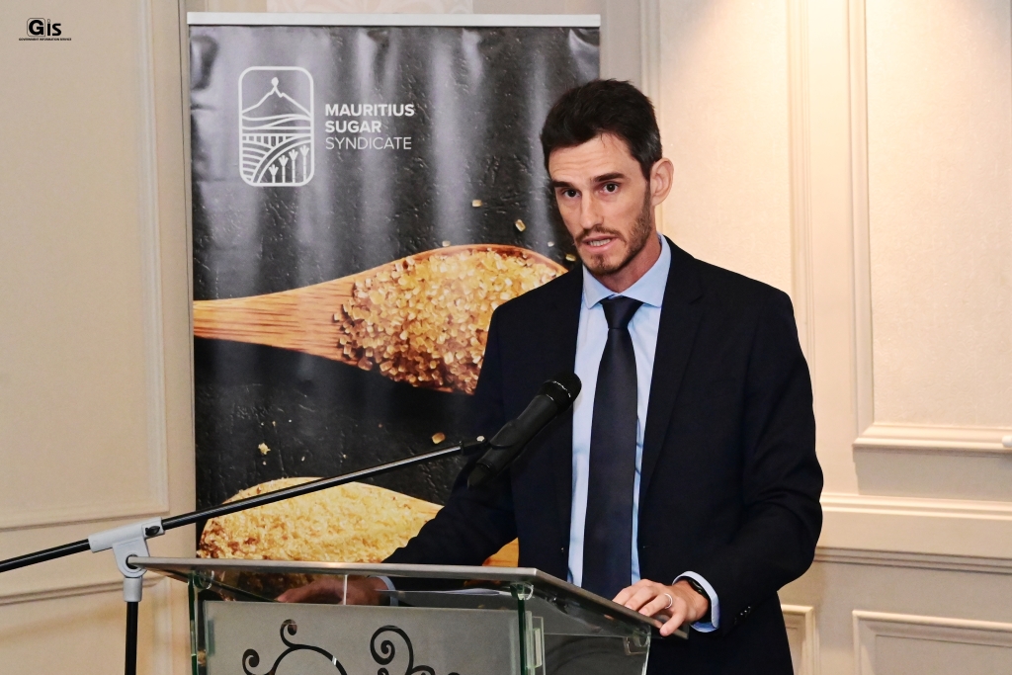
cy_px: 338
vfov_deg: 21.9
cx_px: 506
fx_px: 1743
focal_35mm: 62
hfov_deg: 32.4
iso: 10000
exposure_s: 1/160
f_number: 9
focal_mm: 62
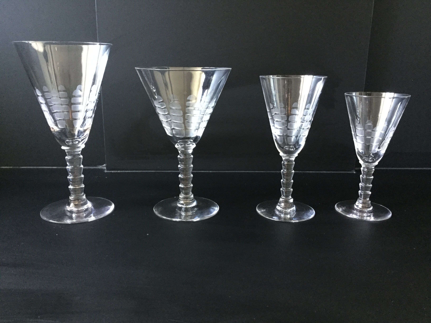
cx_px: 216
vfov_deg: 45.4
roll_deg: -0.5
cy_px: 162
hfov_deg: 58.4
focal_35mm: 31
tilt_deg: -15.9
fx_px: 386
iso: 250
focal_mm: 3.3
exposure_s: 1/33
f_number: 2.4
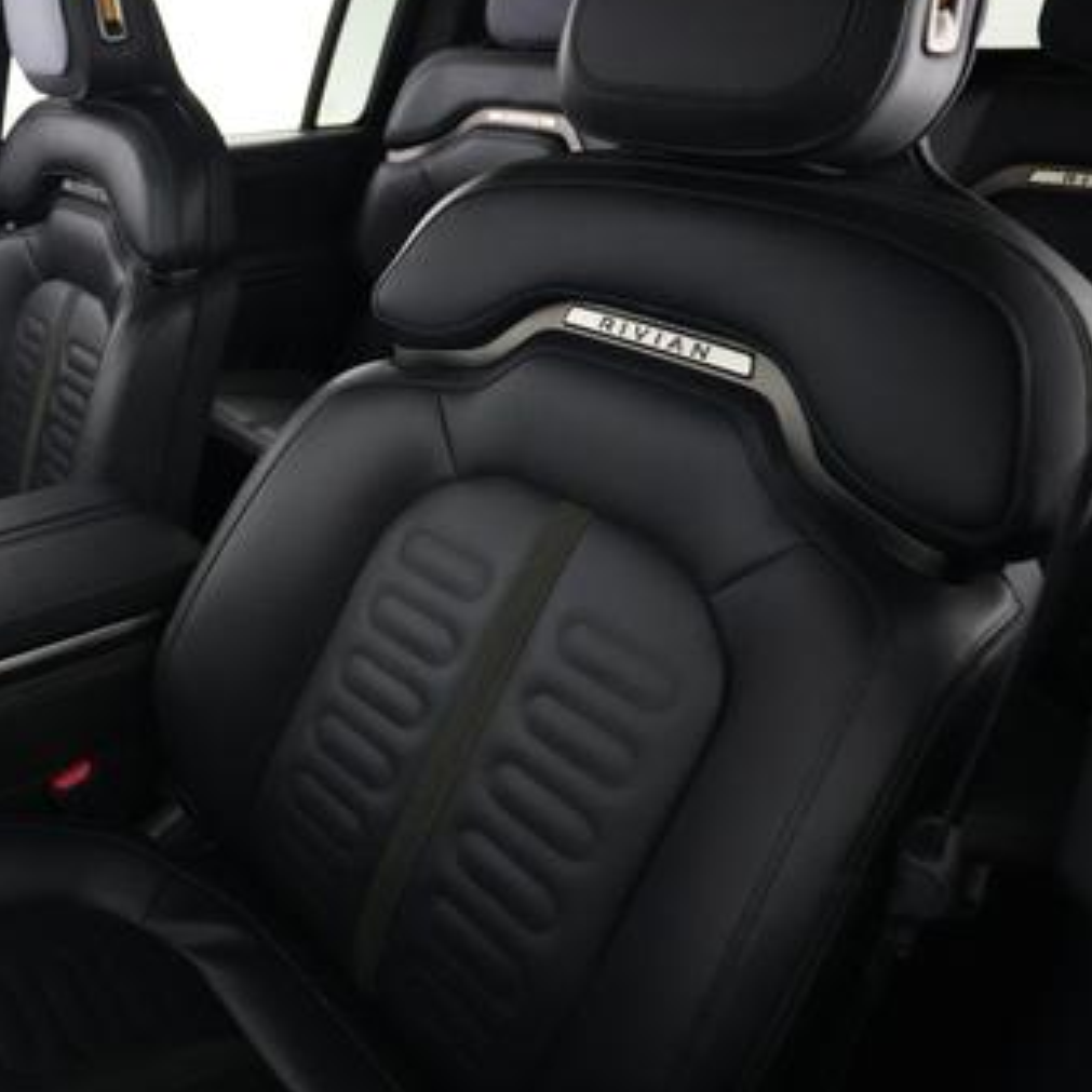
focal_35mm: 29
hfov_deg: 49.8
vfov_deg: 55.2
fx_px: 1035
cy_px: 437
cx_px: 120
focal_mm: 18
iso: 12800
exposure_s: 1/125
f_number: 2.8
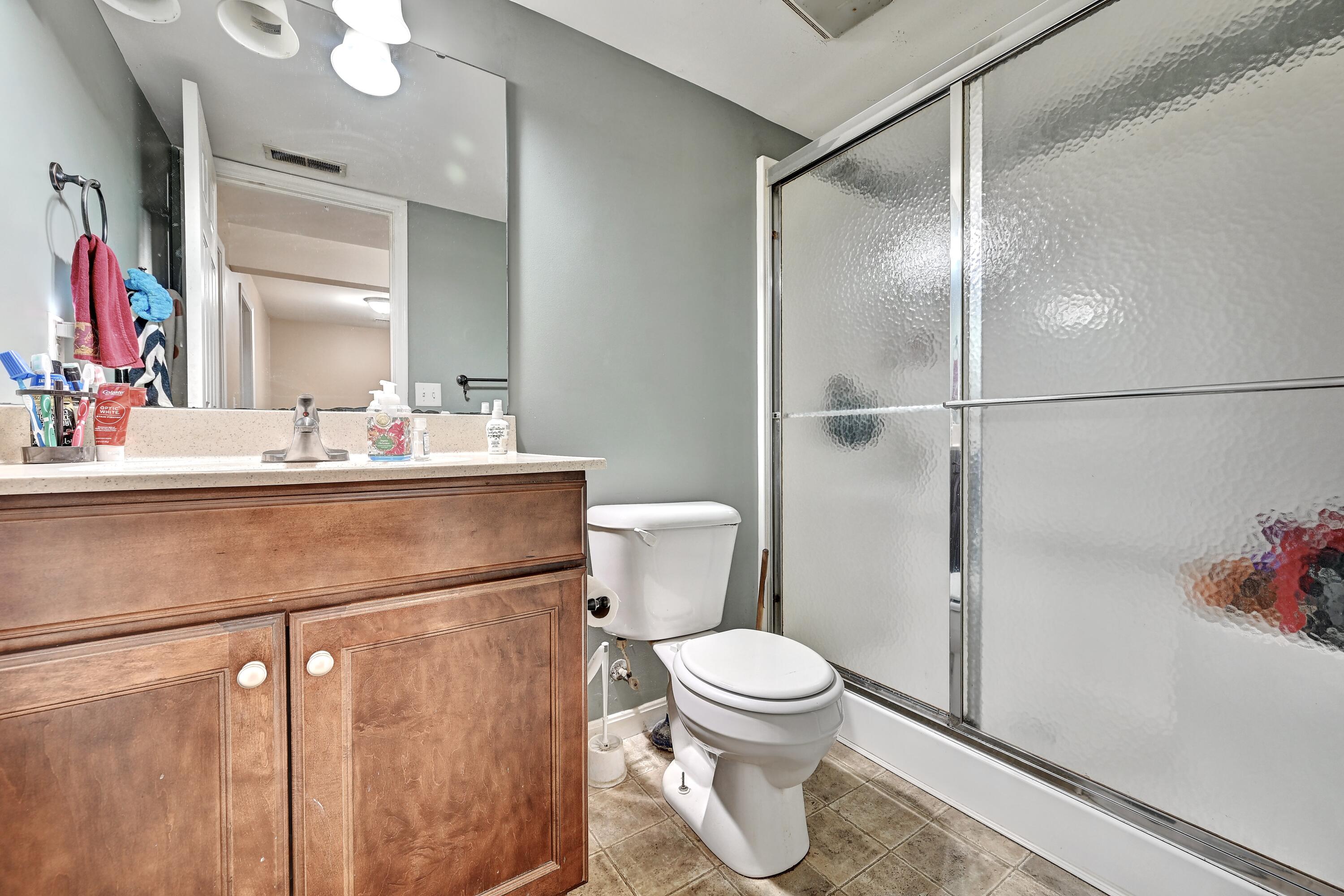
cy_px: 448
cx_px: 672
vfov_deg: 81.2
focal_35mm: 14
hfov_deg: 104.3
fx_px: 523
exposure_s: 1/1.25
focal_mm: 14
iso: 400
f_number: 8
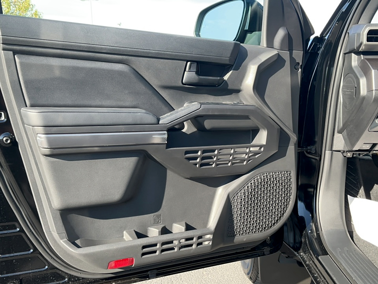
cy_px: 142
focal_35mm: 30
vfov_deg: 46.8
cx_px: 189
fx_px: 328
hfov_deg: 60.0
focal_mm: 3
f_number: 1.8
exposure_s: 1/169
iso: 20
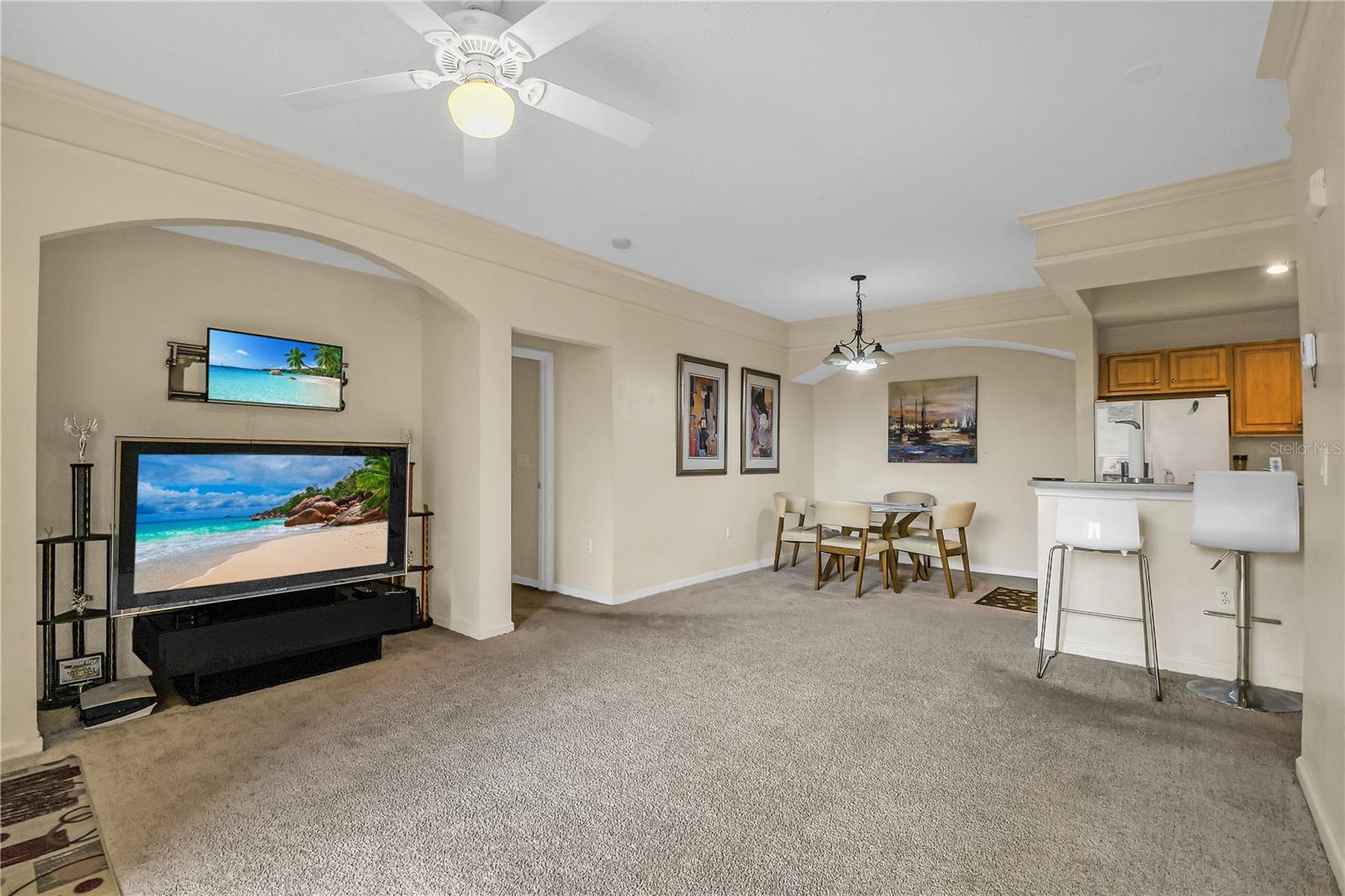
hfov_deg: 100.4
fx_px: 560
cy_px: 448
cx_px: 672
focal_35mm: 15
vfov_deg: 77.3
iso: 100
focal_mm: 10
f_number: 7.1
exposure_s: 1/6
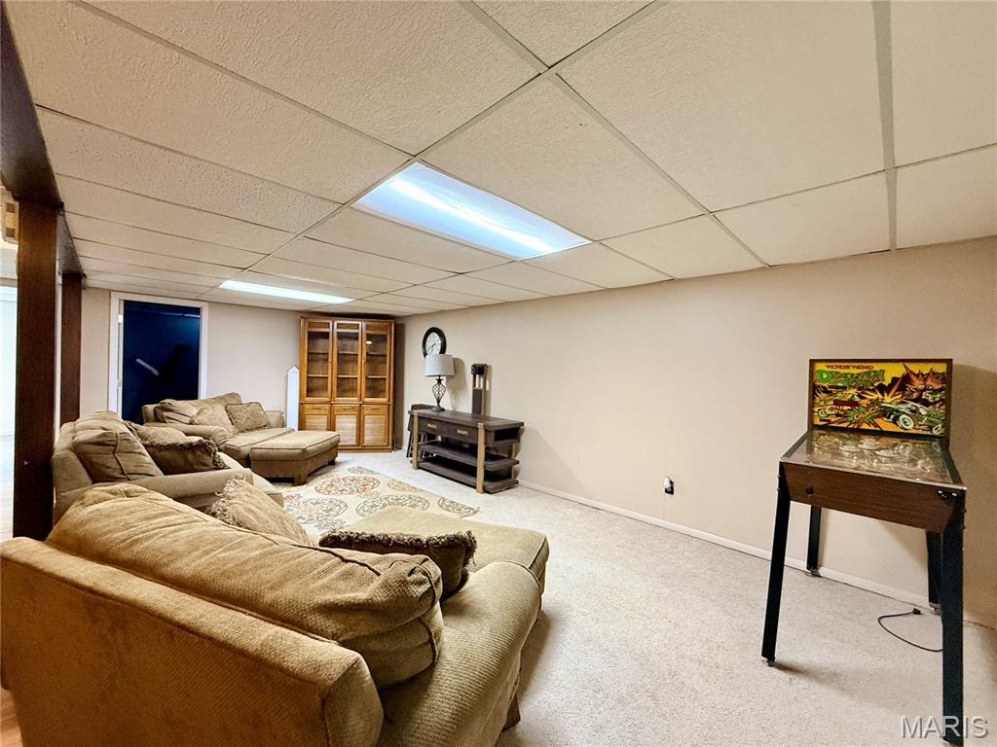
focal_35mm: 14
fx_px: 403
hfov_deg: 102.1
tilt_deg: -0.6
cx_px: 498
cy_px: 374
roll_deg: -1.3
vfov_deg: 85.7
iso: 400
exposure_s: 1/60
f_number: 2.2
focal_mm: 2.22
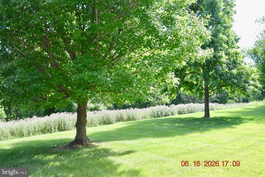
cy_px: 88
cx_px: 132
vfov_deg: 40.0
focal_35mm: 33
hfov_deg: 57.2
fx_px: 243
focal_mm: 22
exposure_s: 1/125
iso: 125
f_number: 5.6
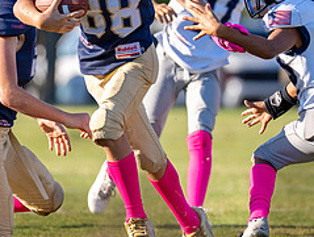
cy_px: 64
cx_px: 218
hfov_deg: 2.6
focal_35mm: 757
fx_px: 6877
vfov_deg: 2.0
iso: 200
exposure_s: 1/2500
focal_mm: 200
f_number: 2.8
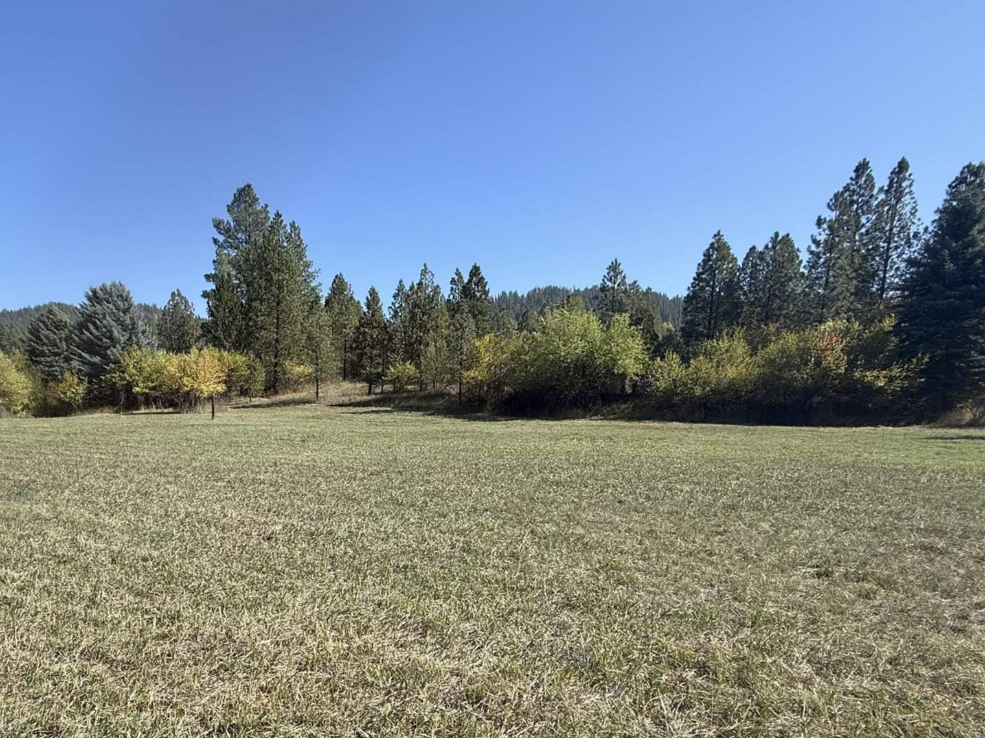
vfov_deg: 64.0
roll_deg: -0.2
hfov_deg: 79.7
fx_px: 569
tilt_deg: -8.3
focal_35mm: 20
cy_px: 500
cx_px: 349
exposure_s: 1/1167
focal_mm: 2.22
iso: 50
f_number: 2.2
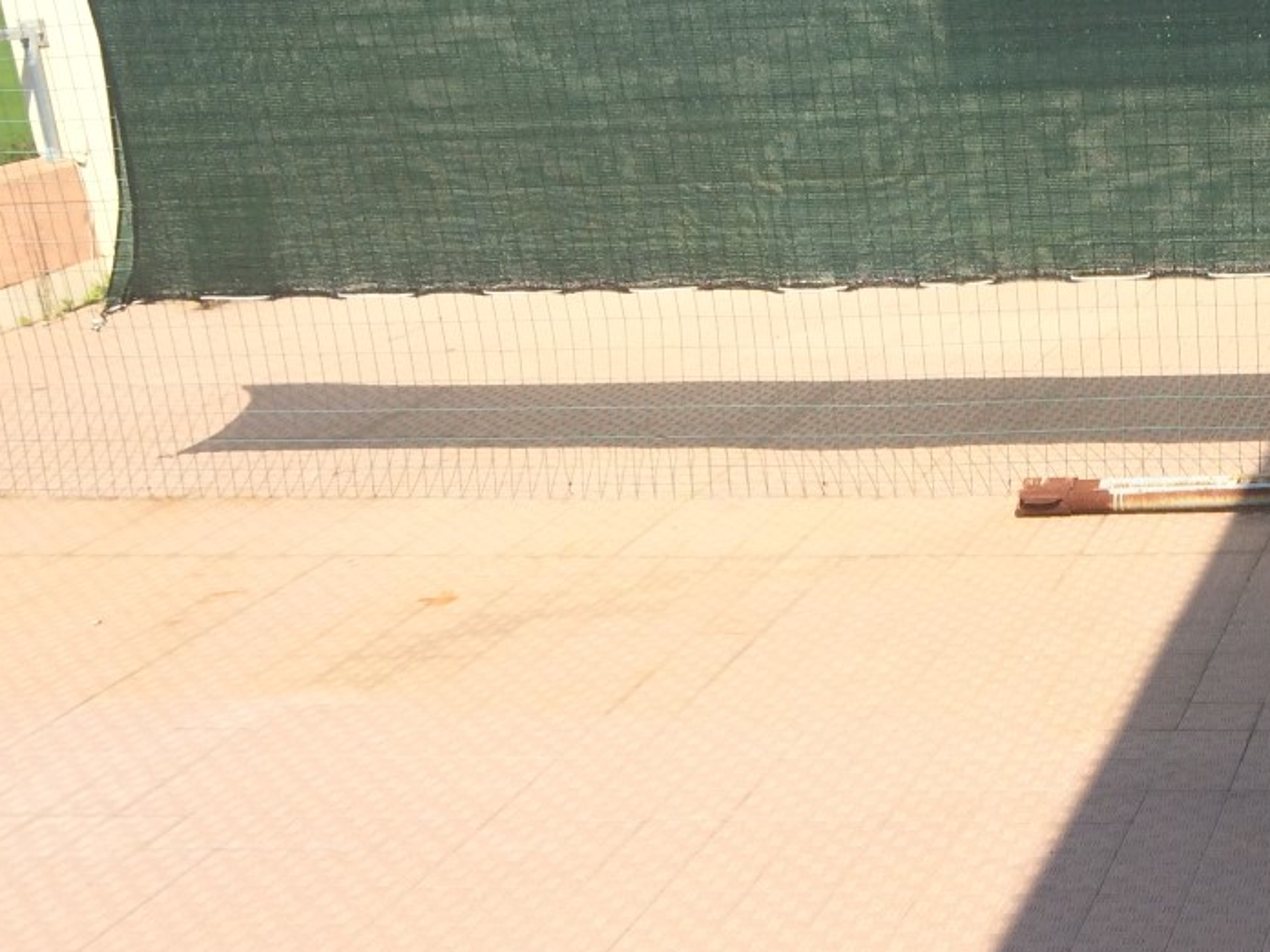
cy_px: 912
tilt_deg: -25.1
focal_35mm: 60
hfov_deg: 30.4
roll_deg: +1.8
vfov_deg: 23.6
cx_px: 1206
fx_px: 2201
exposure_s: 1/1580
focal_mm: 4.15
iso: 32
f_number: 2.2
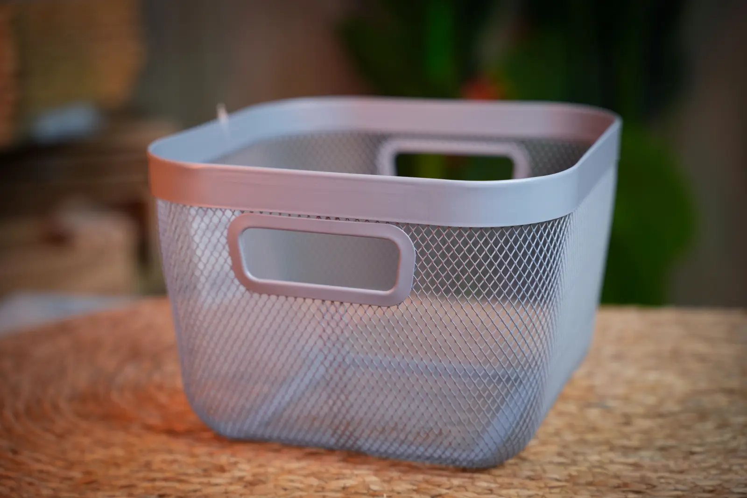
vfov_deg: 20.9
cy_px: 249
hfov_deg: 30.9
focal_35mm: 65
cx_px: 374
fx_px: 1351
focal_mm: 65.1
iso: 500
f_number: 2.8
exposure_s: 1/200
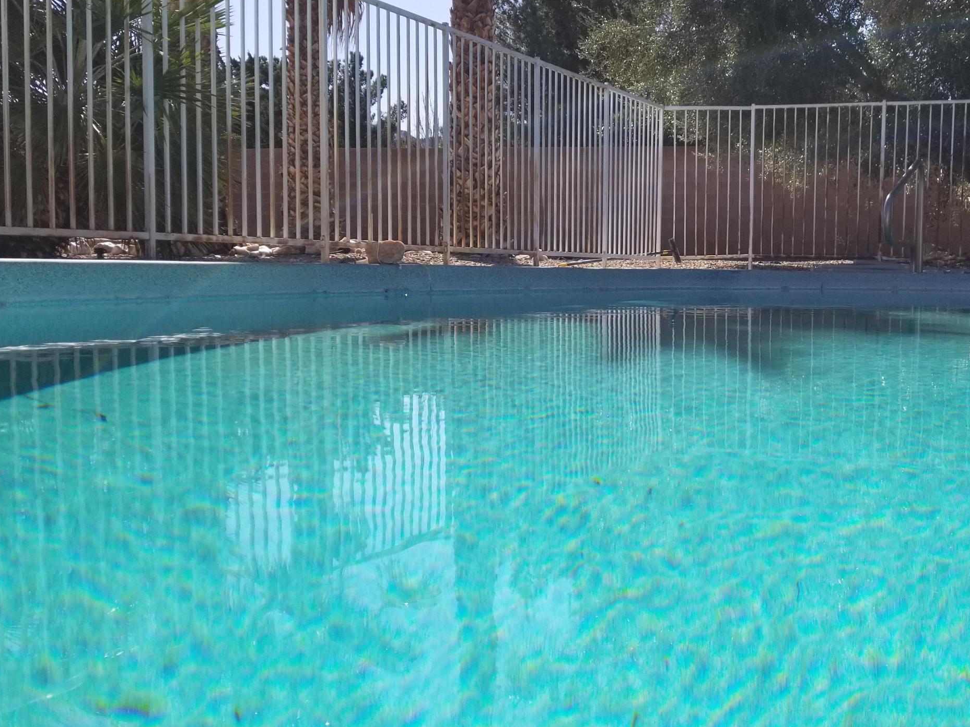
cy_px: 355
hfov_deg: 43.4
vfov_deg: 34.4
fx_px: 1177
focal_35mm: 42
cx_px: 720
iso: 50
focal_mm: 4.3
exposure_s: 1/2376
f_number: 1.7
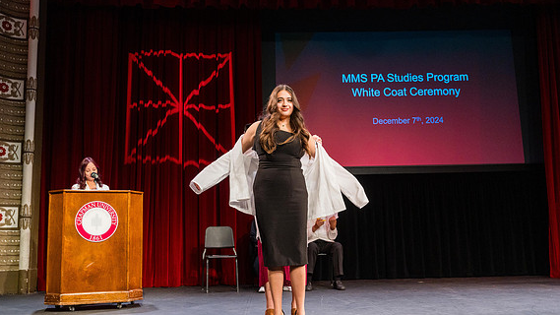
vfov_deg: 32.8
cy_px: 177
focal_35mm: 36
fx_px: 535
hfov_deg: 55.3
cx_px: 280
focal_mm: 33.7
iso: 1250
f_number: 3.5
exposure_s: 1/320
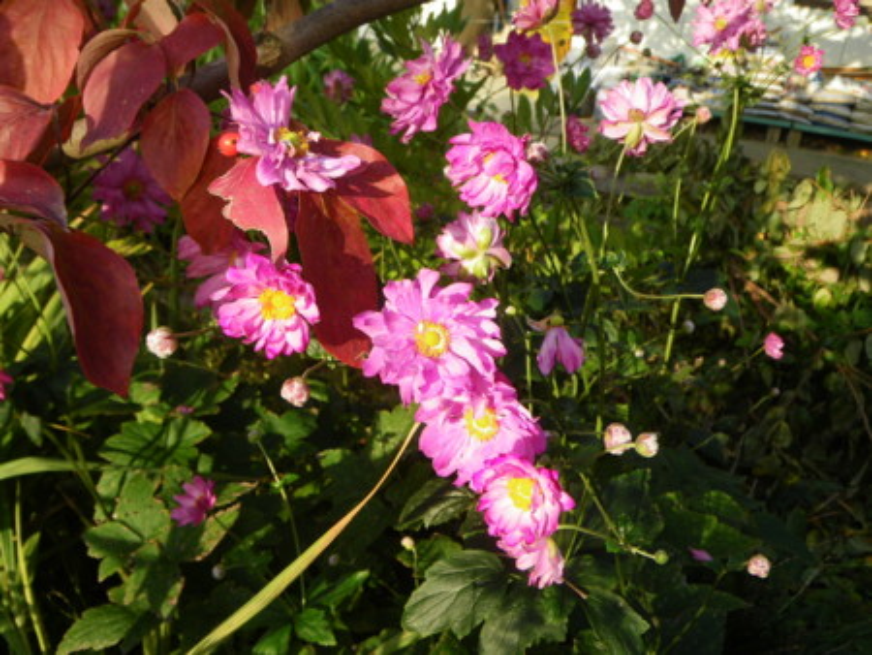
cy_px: 328
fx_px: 857
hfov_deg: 53.9
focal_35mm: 34
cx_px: 436
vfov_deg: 41.8
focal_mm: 6.1
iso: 50
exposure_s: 1/80
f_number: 3.8
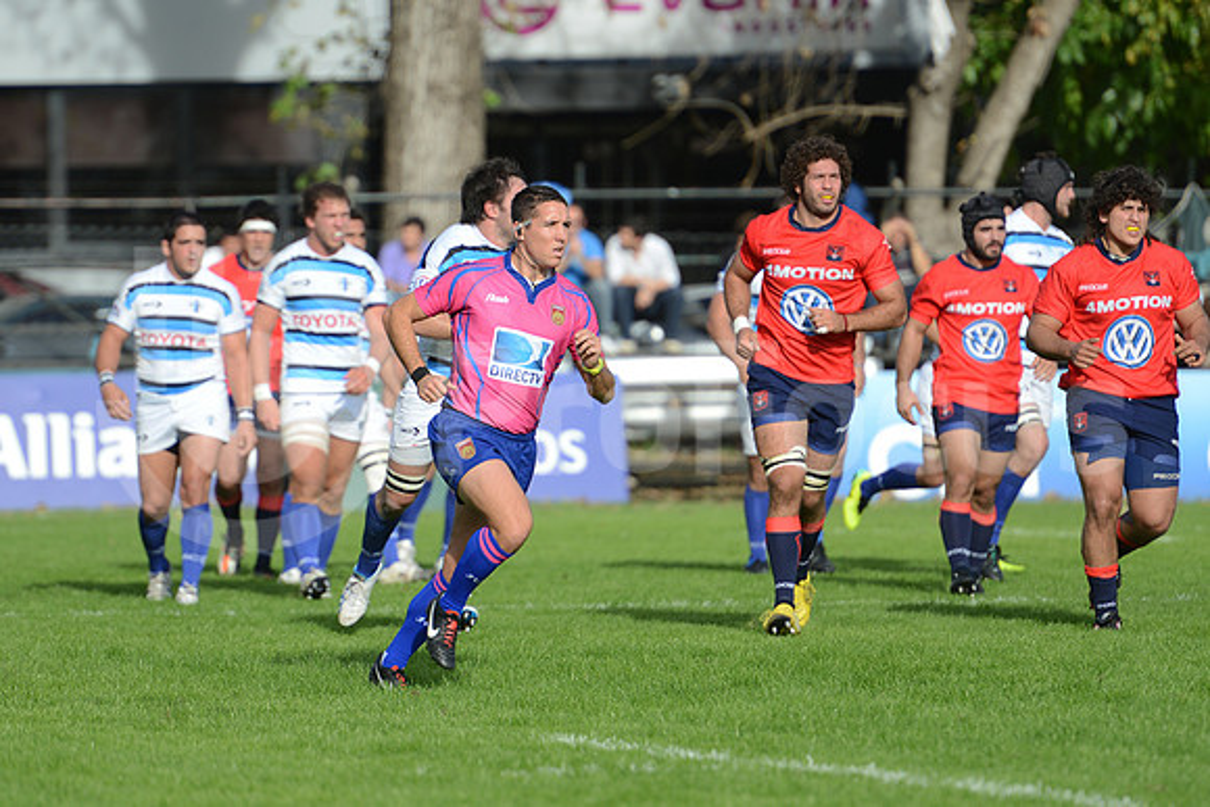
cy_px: 404
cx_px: 605
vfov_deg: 5.1
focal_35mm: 270
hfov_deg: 7.6
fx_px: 9077
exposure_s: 1/800
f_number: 4
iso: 250
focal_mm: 270
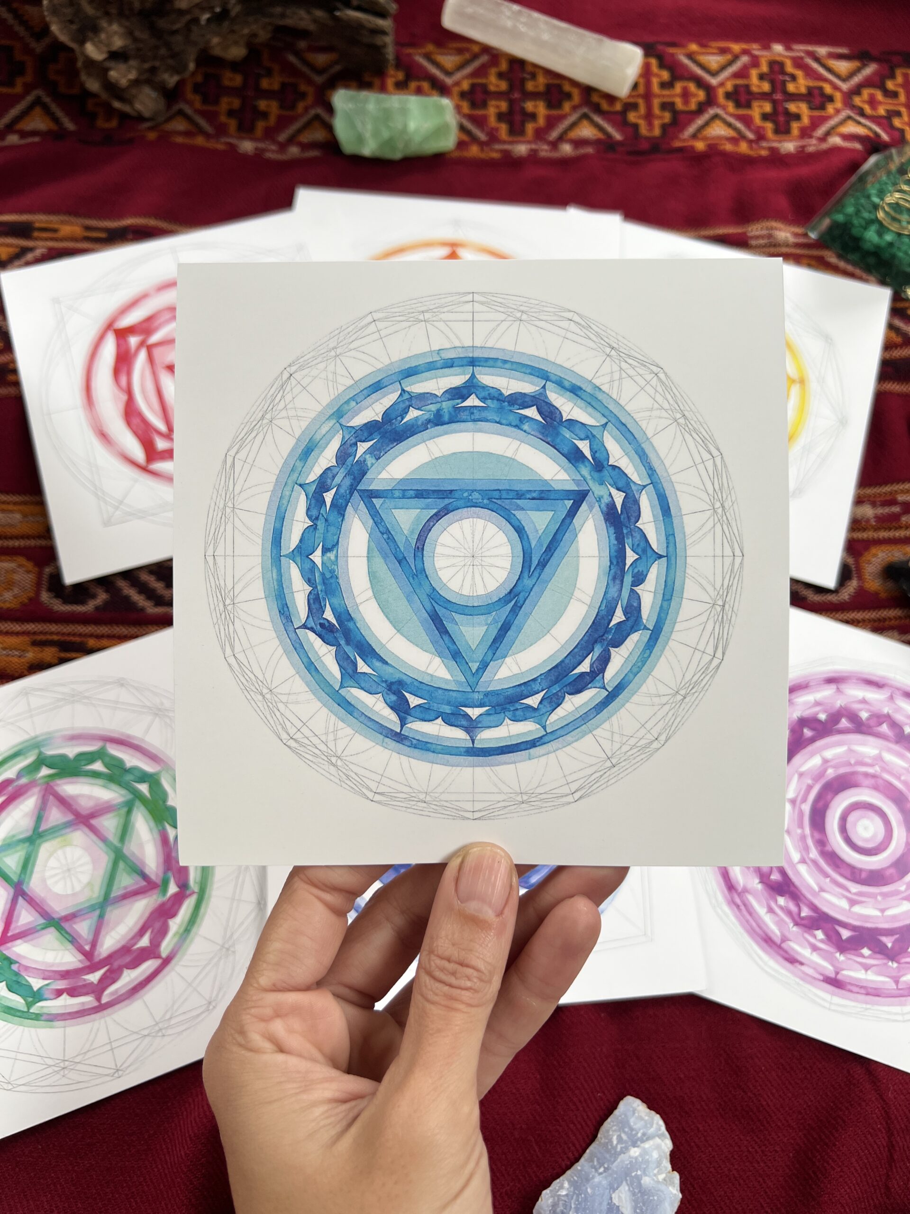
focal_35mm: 26
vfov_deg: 67.3
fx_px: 911
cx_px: 455
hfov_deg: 53.1
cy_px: 607
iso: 32
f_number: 1.5
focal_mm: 5.7
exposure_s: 1/124
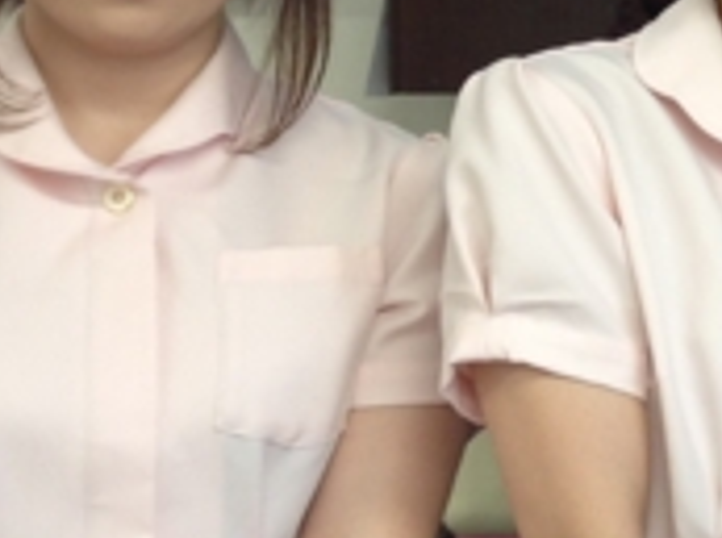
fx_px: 3185
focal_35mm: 153
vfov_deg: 9.6
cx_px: 1377
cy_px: 33
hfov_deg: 11.8
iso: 50
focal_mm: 4.12
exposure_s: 1/30
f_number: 2.4
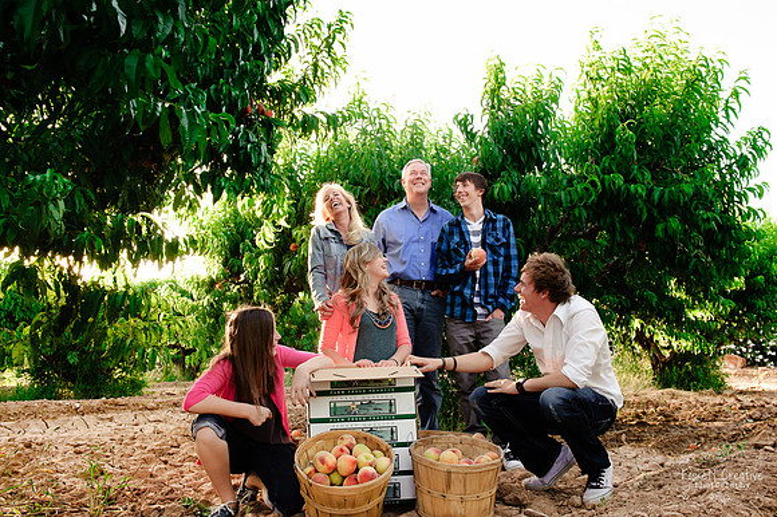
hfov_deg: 60.3
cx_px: 388
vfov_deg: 42.3
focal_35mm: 31
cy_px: 258
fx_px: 669
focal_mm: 31
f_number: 10
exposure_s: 1/80
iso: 800
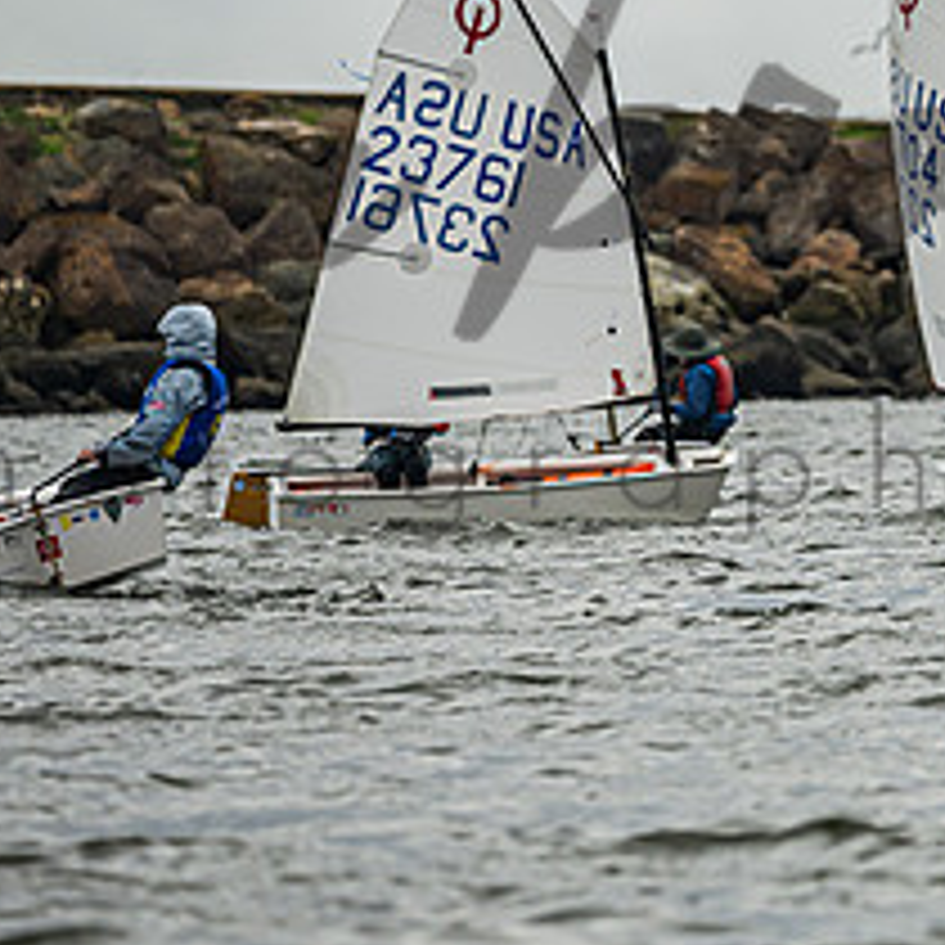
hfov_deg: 2.2
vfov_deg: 2.2
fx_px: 24894
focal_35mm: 806
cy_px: 54
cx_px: 1154
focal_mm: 250
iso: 320
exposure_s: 1/3200
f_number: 5
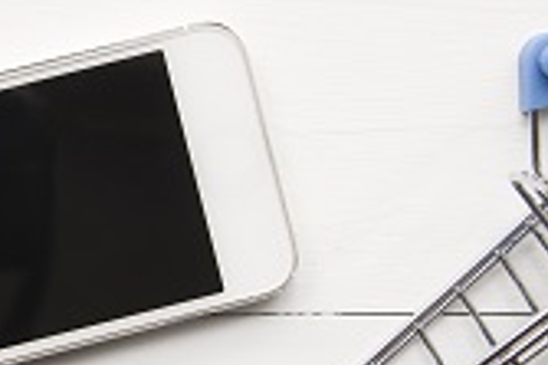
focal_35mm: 150
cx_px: -62
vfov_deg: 9.1
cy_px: 140
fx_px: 2281
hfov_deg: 13.4
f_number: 9
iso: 100
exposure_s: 1/10
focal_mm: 50
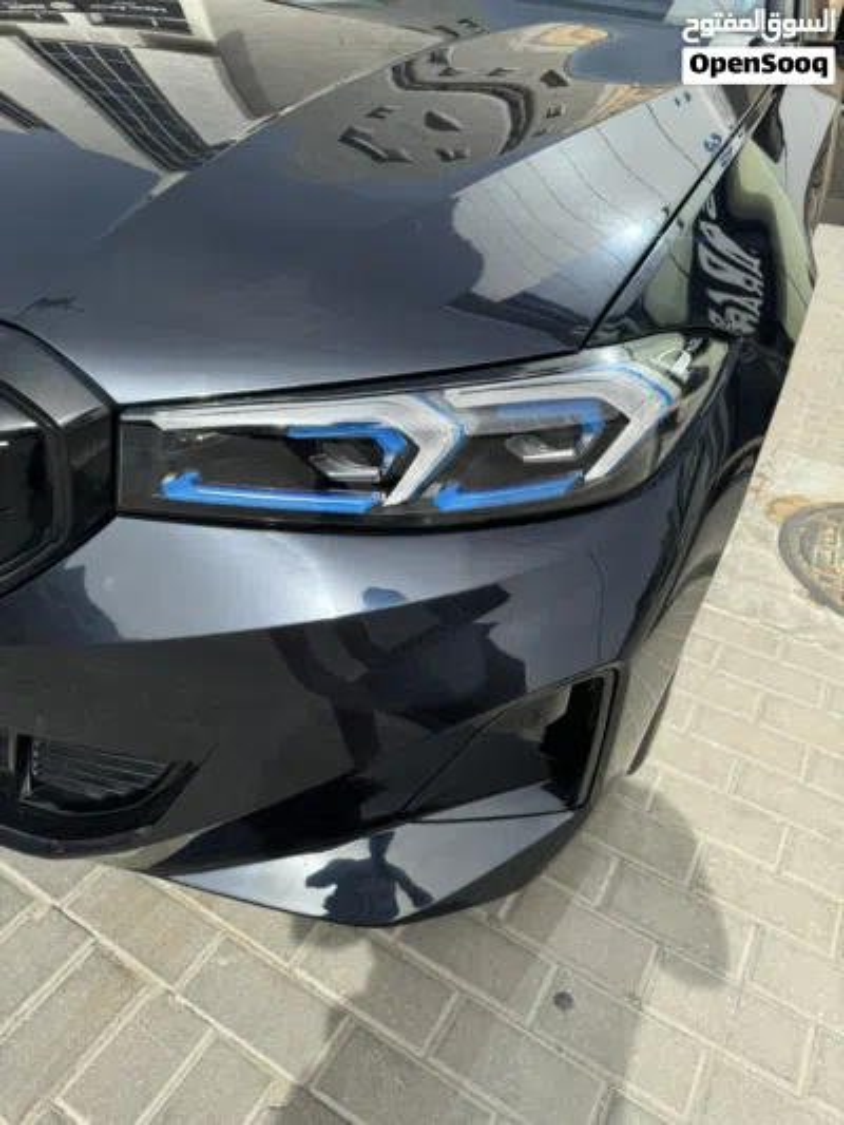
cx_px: 422
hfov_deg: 56.8
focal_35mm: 24
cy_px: 562
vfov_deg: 71.6
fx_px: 780
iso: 80
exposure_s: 1/2252
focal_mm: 6.76
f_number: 1.78
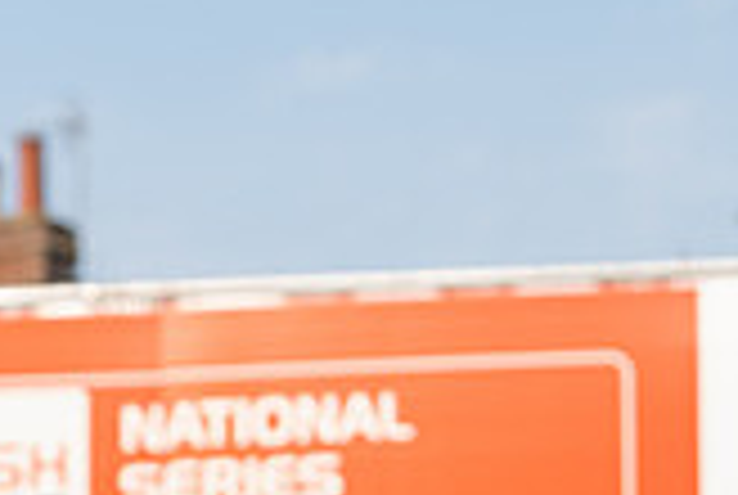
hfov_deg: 8.3
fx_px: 5073
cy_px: 772
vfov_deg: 5.5
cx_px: 212
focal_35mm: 247
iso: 200
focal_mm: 70
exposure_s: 1/1000
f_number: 4
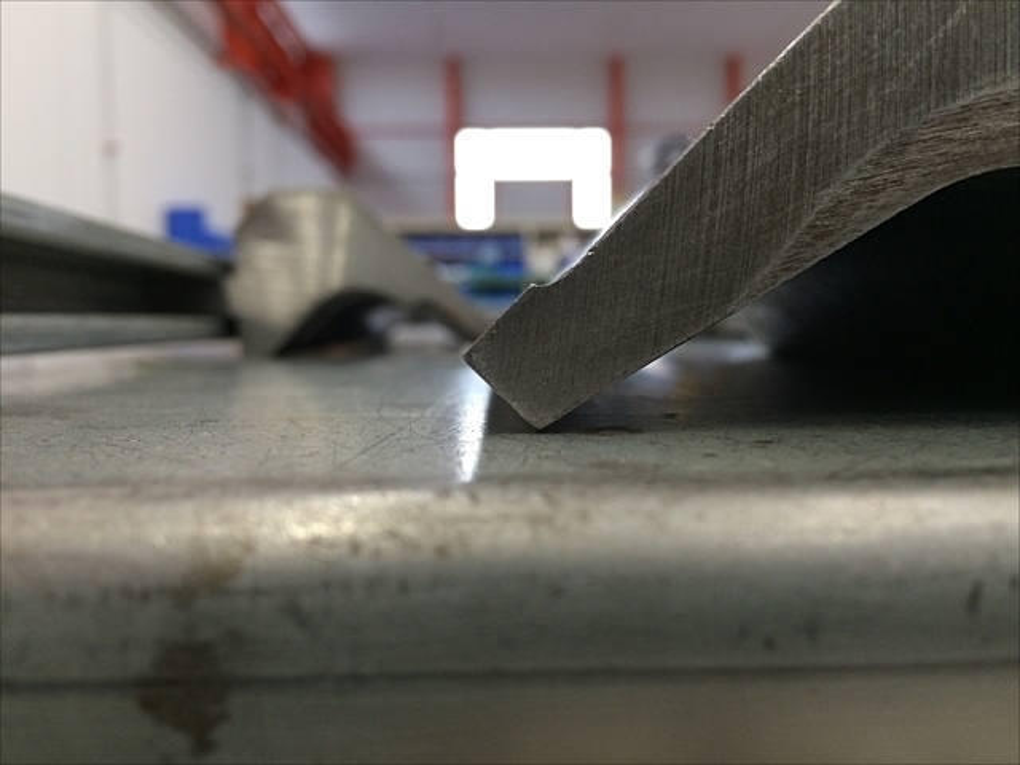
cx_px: 510
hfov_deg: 61.7
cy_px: 382
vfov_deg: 48.2
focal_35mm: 29
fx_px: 855
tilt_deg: -4.5
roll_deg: +1.8
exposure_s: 1/30
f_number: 2.2
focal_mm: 4.15
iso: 100
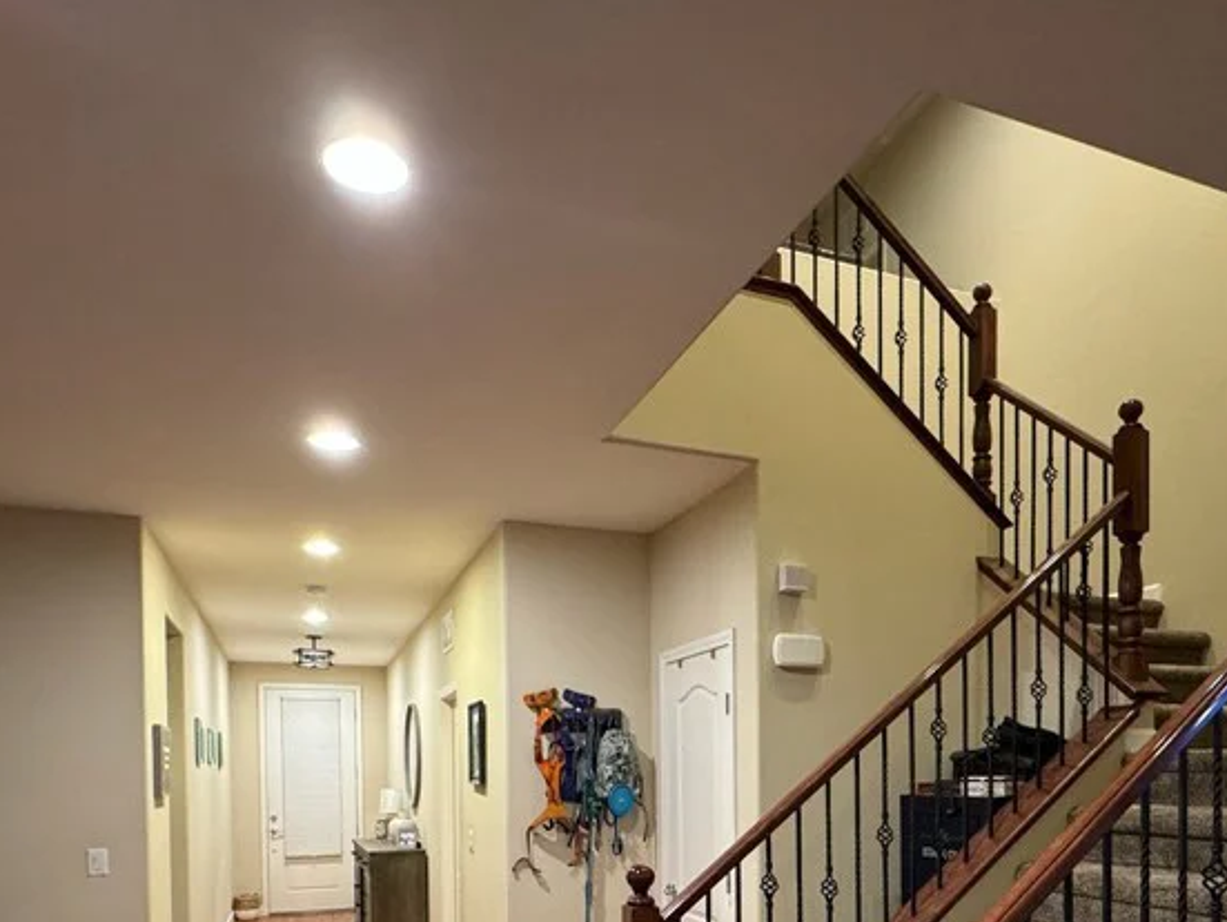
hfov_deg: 67.1
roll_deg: +1.0
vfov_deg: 48.5
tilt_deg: -2.2
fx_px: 922
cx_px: 673
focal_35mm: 26
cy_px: 797
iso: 800
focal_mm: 2.22
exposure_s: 1/60
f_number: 2.2
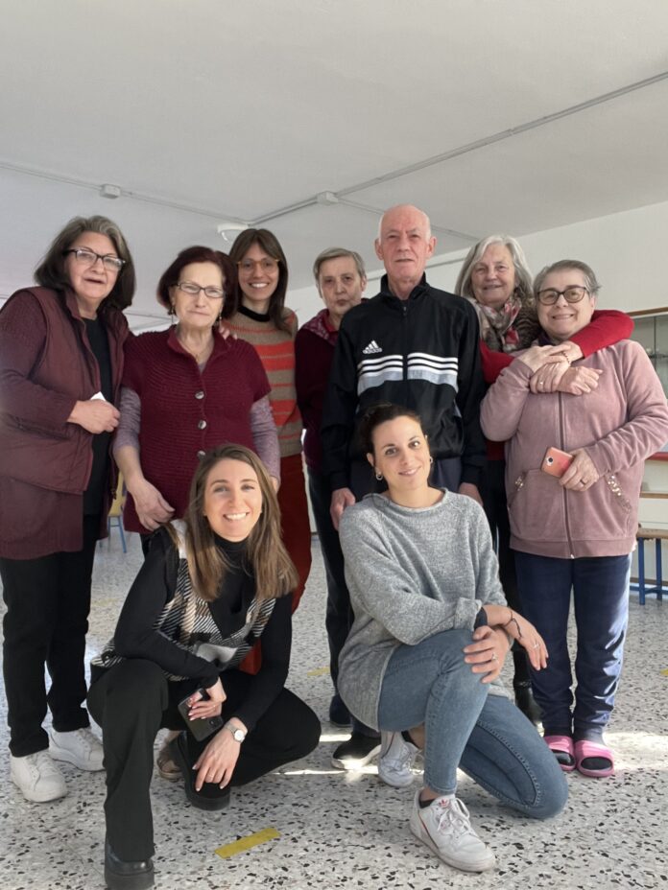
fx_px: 772
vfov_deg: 60.0
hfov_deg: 46.8
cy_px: 445
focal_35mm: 30
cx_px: 334
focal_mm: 2.71
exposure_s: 1/40
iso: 160
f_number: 2.2
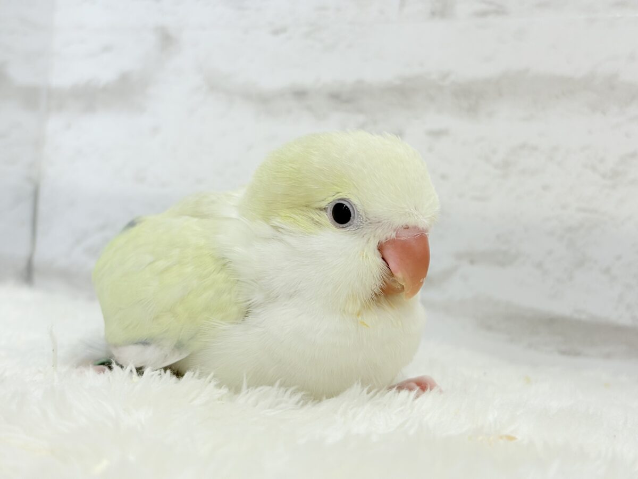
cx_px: 319
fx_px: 958
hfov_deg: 36.8
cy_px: 240
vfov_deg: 28.0
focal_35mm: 52
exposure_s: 1/100
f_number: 1.6
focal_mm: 5.96
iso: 50
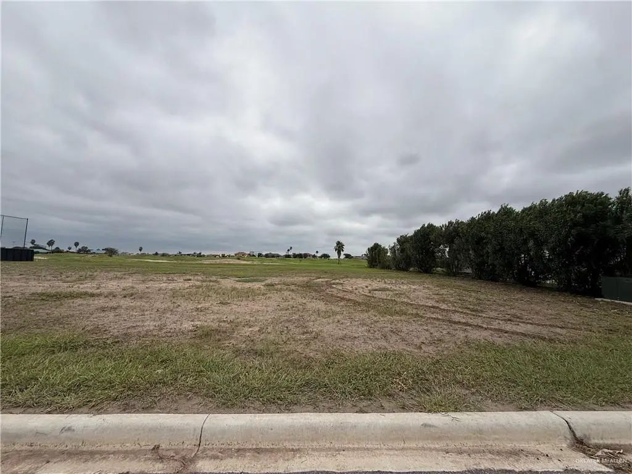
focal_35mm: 14
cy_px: 237
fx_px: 256
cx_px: 316
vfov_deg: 85.7
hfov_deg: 102.1
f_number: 2.2
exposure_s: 1/4425
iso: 50
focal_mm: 2.22
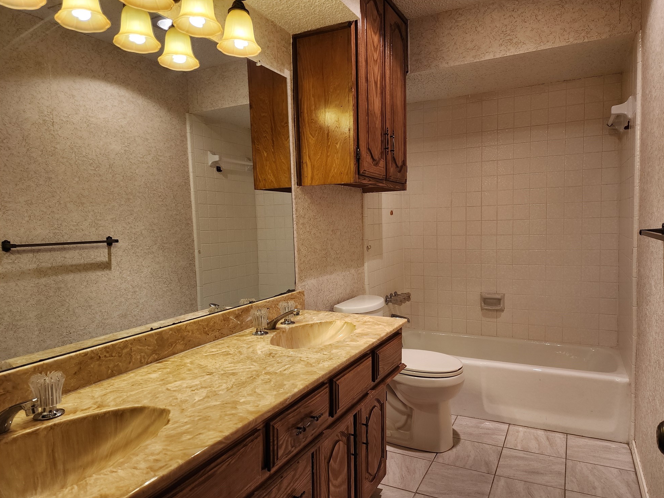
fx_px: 460
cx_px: 344
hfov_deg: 71.6
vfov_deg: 56.8
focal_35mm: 24
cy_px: 258
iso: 100
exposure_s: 1/120
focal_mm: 6.4
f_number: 1.8
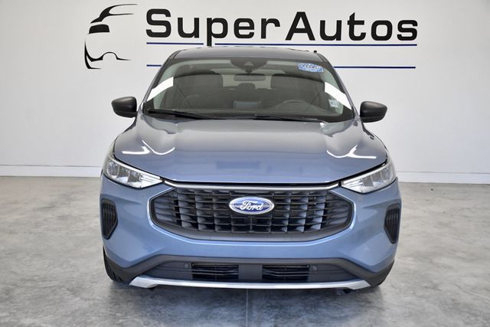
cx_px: 245
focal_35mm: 40
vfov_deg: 33.4
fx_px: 545
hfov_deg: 48.4
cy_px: 164
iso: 2500
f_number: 4.5
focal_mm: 27
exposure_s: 1/1250
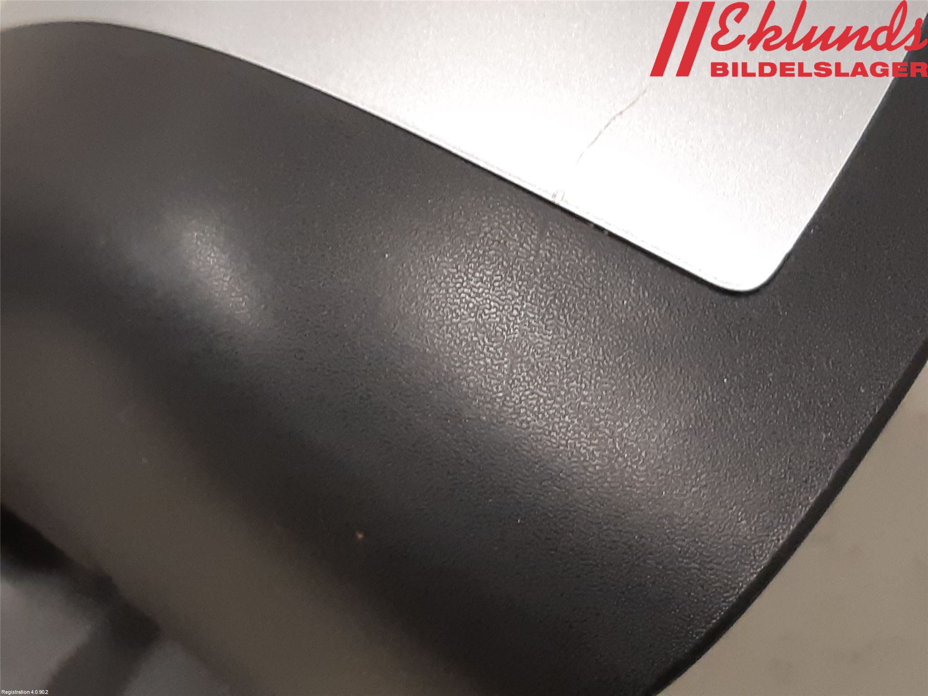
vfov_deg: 53.1
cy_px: 348
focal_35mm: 26
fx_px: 697
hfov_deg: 67.3
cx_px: 464
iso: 200
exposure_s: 1/50
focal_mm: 3.93
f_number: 1.7
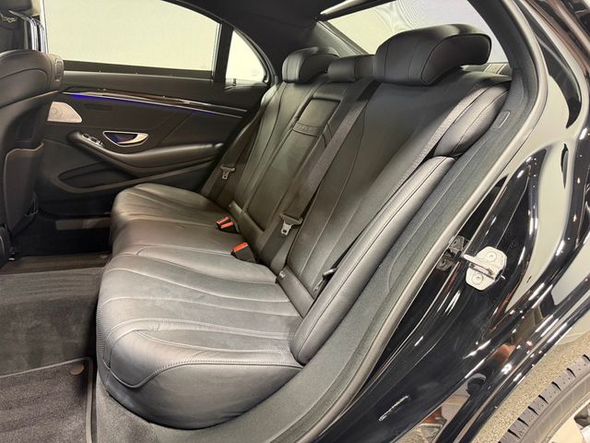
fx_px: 409
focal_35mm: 24
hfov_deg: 71.6
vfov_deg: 56.8
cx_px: 295
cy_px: 222
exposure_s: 1/60
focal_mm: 6.76
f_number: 1.78
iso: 500
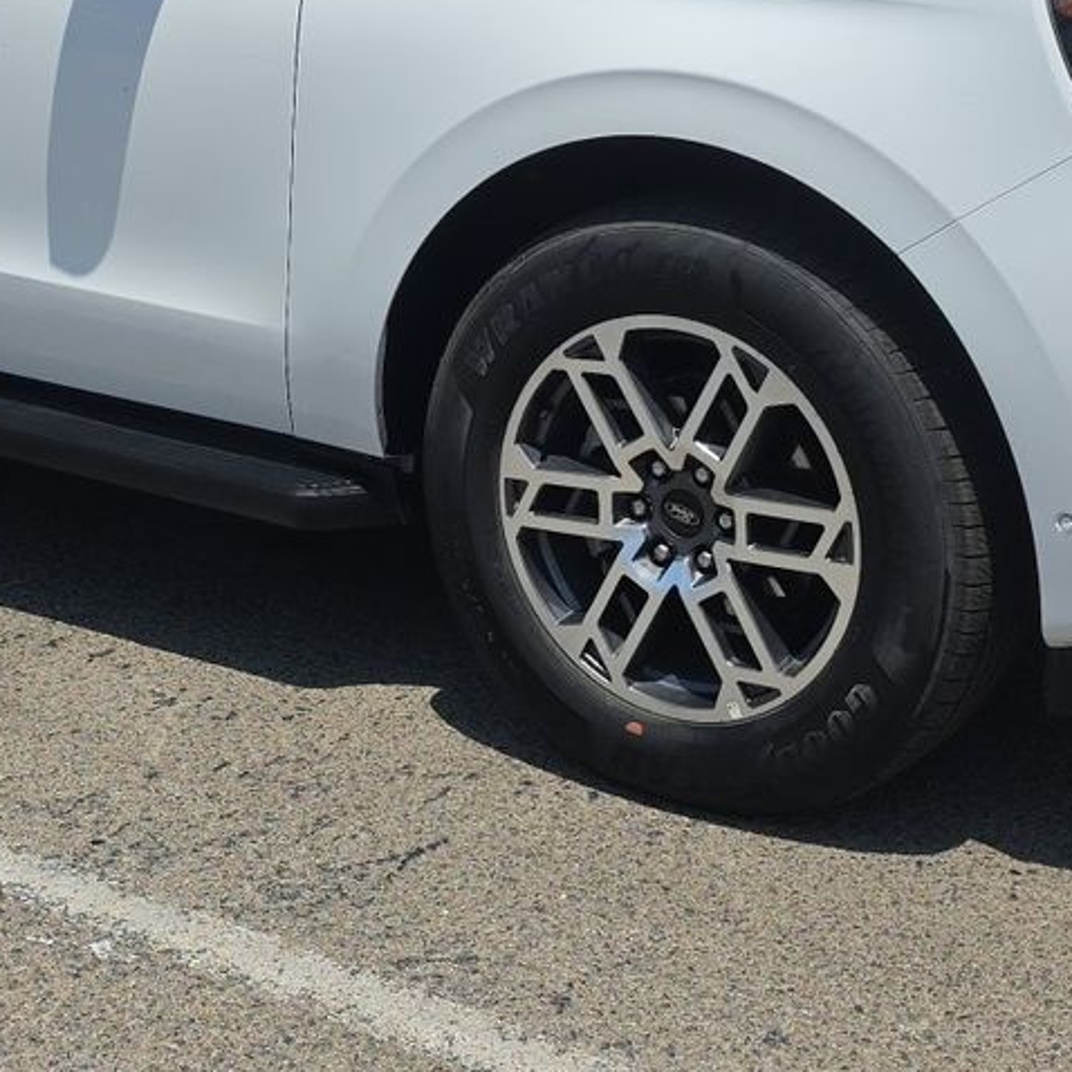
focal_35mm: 68
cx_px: 404
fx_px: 2382
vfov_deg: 25.1
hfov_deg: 25.3
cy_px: 274
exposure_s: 1/7940
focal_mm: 6.5
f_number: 1.4
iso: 49
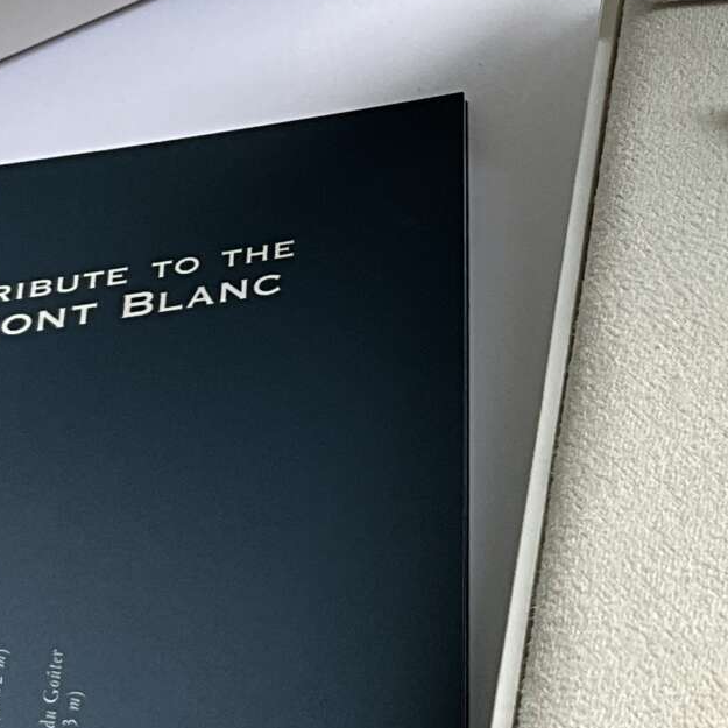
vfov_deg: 16.5
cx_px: 821
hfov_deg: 16.1
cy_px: 224
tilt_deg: -51.8
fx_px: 2498
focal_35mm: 105
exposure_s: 1/123
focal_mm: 3
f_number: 1.8
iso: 16
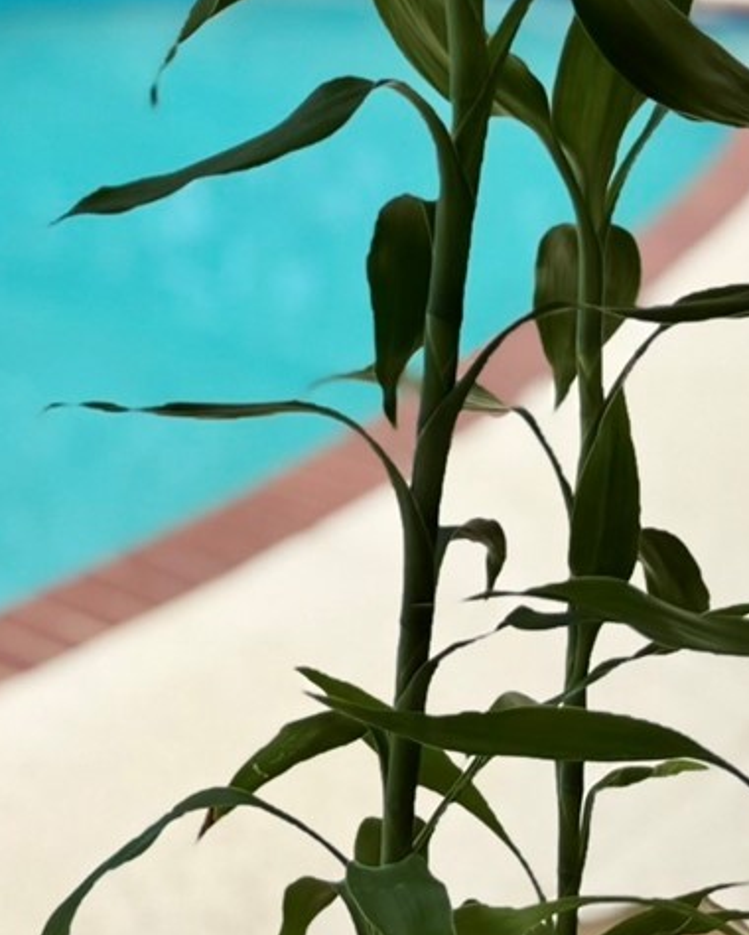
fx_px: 2186
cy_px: 73
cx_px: -363
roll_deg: -0.8
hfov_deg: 17.5
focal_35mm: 79
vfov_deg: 23.4
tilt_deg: -11.9
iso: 100
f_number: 1.78
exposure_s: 1/1156
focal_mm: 6.76
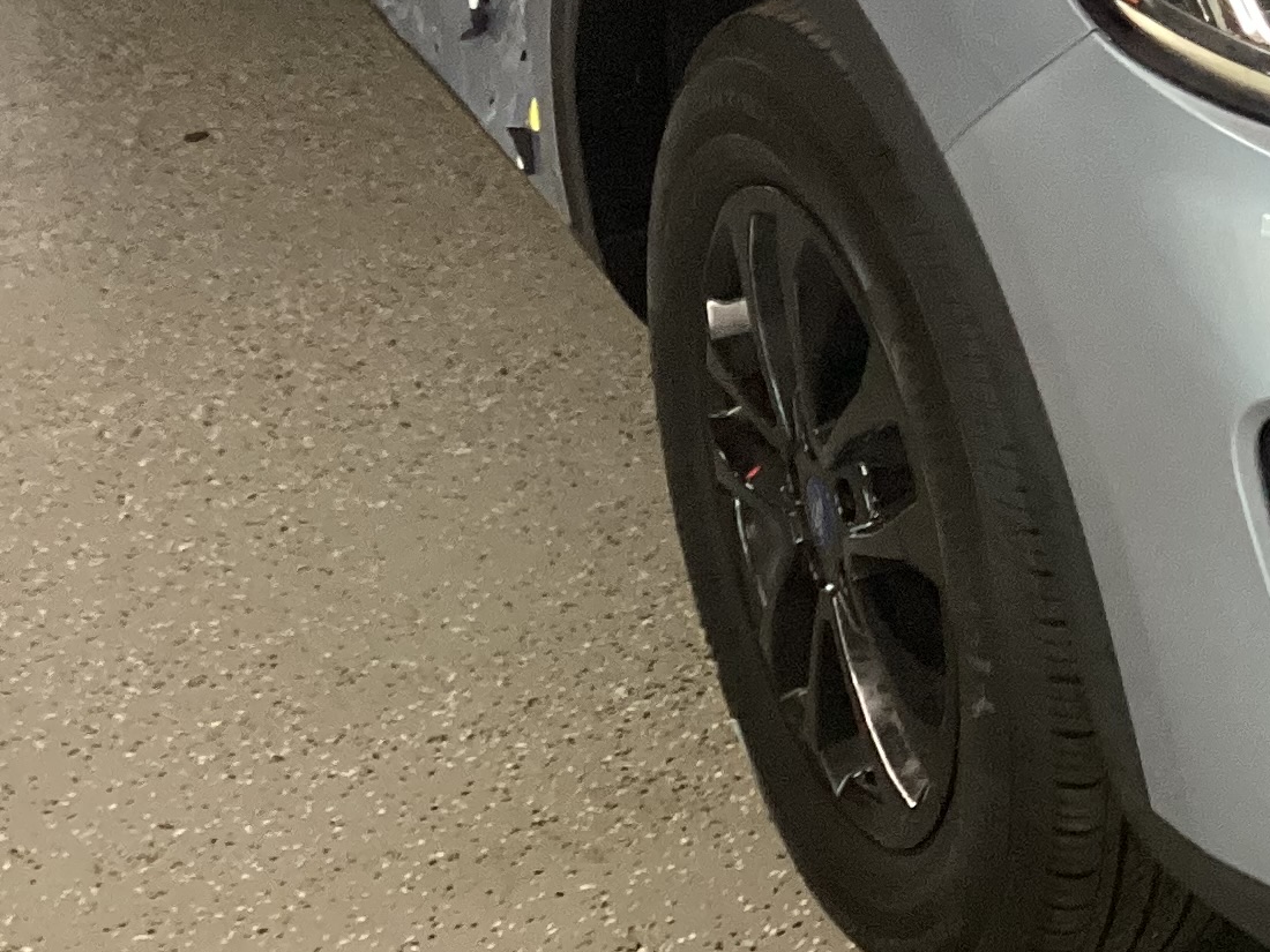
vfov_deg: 15.5
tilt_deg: -20.5
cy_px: -148
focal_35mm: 92
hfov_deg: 19.9
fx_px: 3375
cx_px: 1570
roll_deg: +0.2
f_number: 2.4
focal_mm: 3.3
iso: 250
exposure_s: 1/60
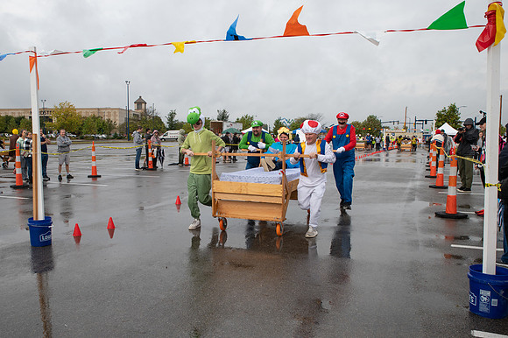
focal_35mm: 31
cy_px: 189
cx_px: 216
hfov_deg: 60.1
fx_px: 436
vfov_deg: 42.3
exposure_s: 1/500
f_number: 7.1
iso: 400
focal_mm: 26
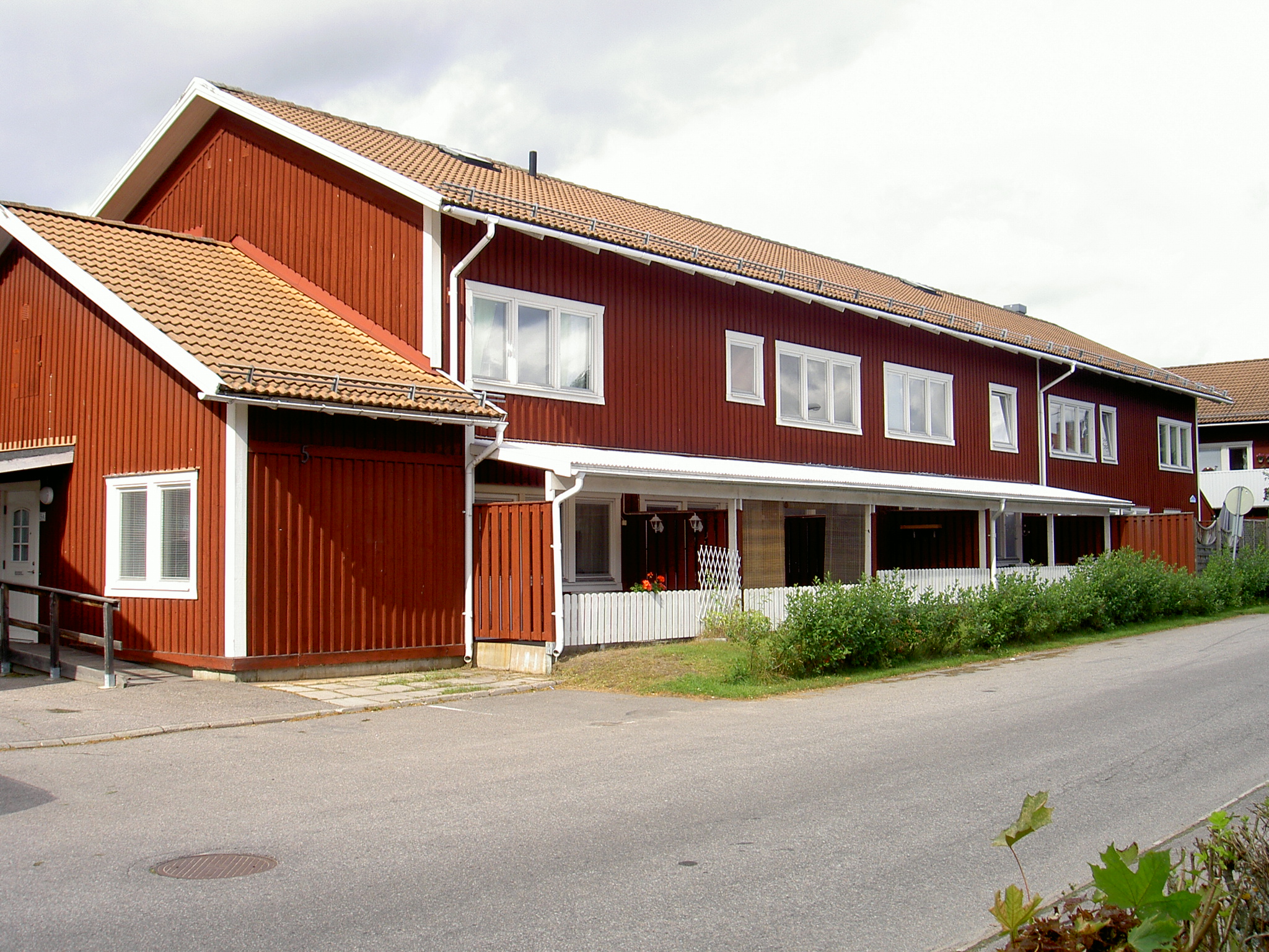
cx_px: 634
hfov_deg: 47.9
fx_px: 1430
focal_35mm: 39
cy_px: 476
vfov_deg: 36.8
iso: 100
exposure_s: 1/125
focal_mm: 8
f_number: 4.7
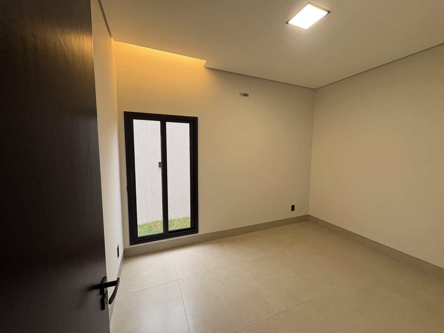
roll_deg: +0.1
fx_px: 180
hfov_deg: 102.1
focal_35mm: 14
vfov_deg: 85.7
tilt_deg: -5.9
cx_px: 222
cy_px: 166
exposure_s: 1/120
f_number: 2.2
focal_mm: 2.22
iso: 200
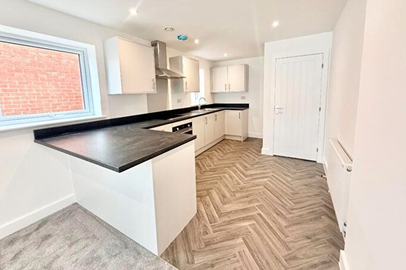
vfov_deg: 76.8
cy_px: 115
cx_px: 204
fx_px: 169
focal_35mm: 15
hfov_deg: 100.4
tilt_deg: -6.4
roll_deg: +1.6
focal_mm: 2.22
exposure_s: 1/100
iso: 160
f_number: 2.2
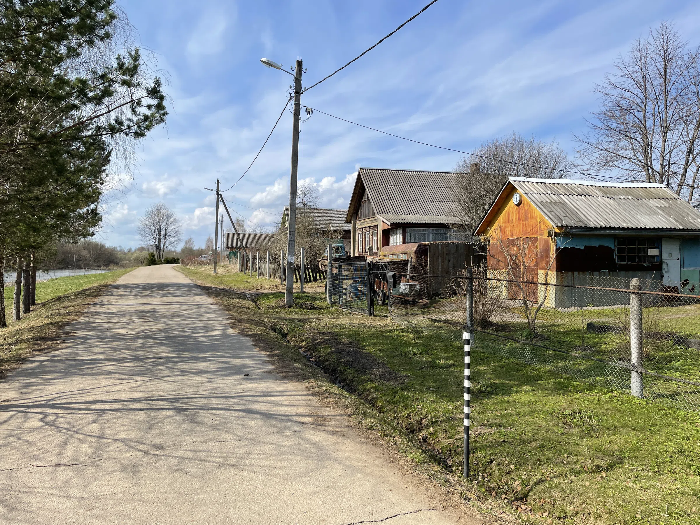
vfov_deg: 53.1
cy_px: 262
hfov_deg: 67.3
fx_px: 526
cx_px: 350
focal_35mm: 26
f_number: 1.6
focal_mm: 4.2
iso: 32
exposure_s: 1/3731
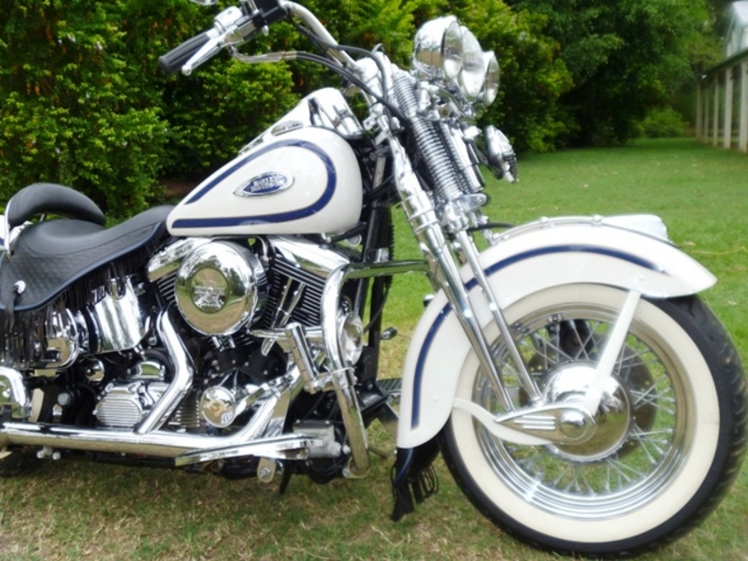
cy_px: 280
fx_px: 756
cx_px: 374
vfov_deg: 40.7
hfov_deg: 52.6
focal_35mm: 35
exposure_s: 1/250
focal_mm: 6.3
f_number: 3.5
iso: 100
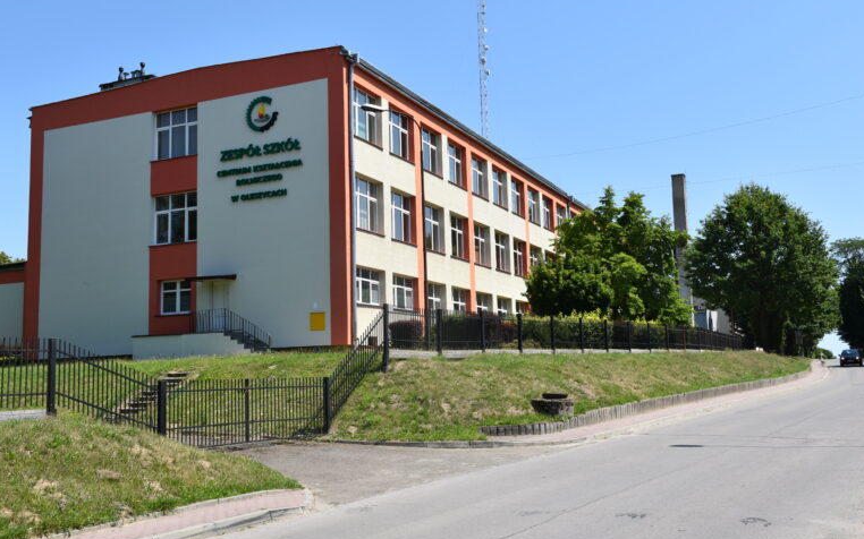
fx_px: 871
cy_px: 263
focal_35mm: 37
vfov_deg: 34.4
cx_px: 432
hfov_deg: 52.8
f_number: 9
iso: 200
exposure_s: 1/320
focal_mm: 24
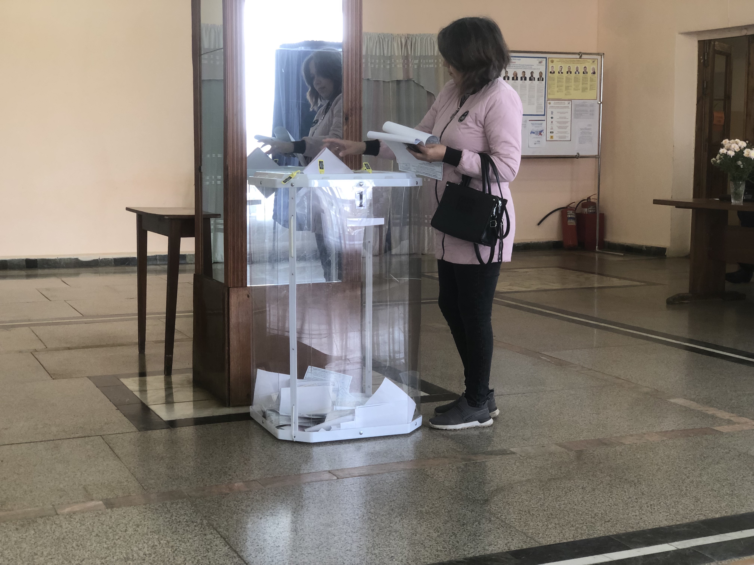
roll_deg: +0.1
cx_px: 377
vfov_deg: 28.0
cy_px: 282
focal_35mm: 52
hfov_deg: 36.8
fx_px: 1133
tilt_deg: -6.3
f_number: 2.4
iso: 80
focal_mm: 6
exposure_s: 1/33
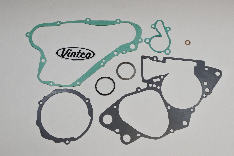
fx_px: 260
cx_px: 117
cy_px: 78
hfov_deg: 48.5
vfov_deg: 33.4
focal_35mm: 40
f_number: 4.2
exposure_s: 1/125
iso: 560
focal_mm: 15
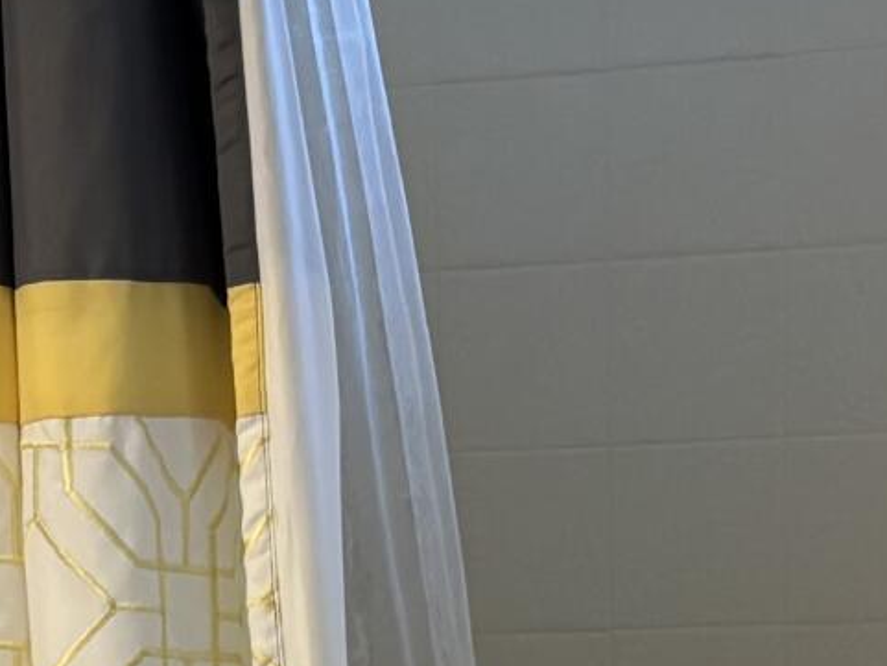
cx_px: 256
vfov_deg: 8.8
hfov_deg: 12.2
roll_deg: +2.2
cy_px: 1168
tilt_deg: -8.0
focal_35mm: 162
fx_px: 4152
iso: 200
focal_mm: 5.96
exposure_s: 1/60
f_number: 1.6
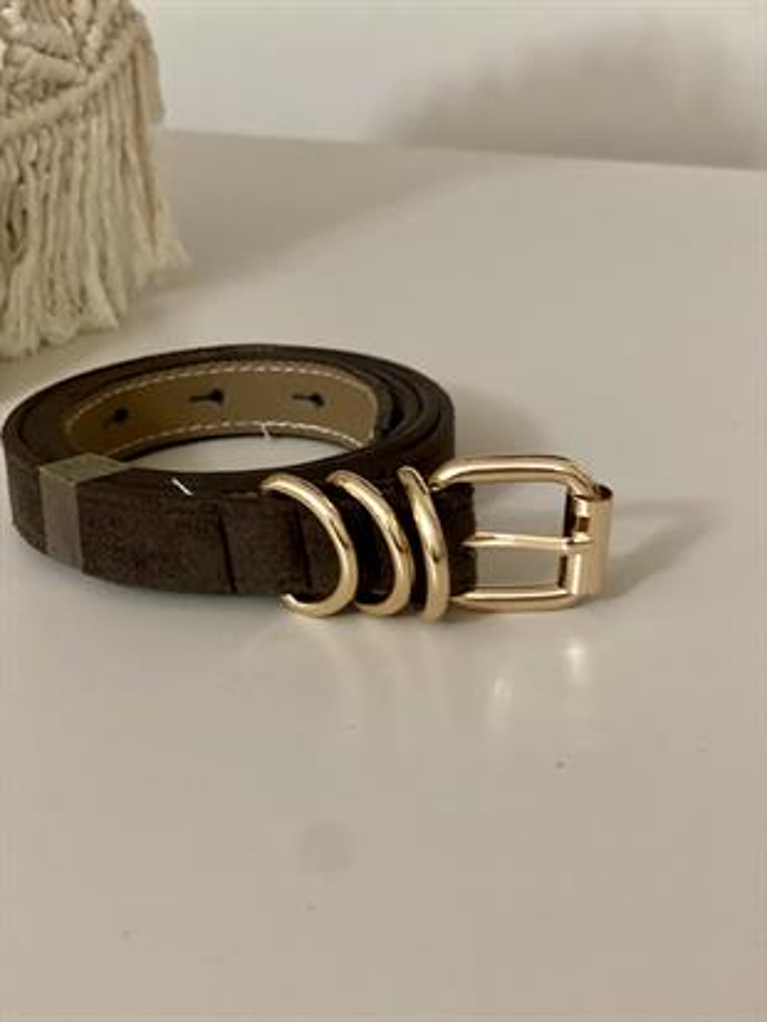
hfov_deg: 28.0
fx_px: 1535
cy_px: 511
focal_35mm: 52
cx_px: 384
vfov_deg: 36.8
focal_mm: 6
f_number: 2
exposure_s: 1/20
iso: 400
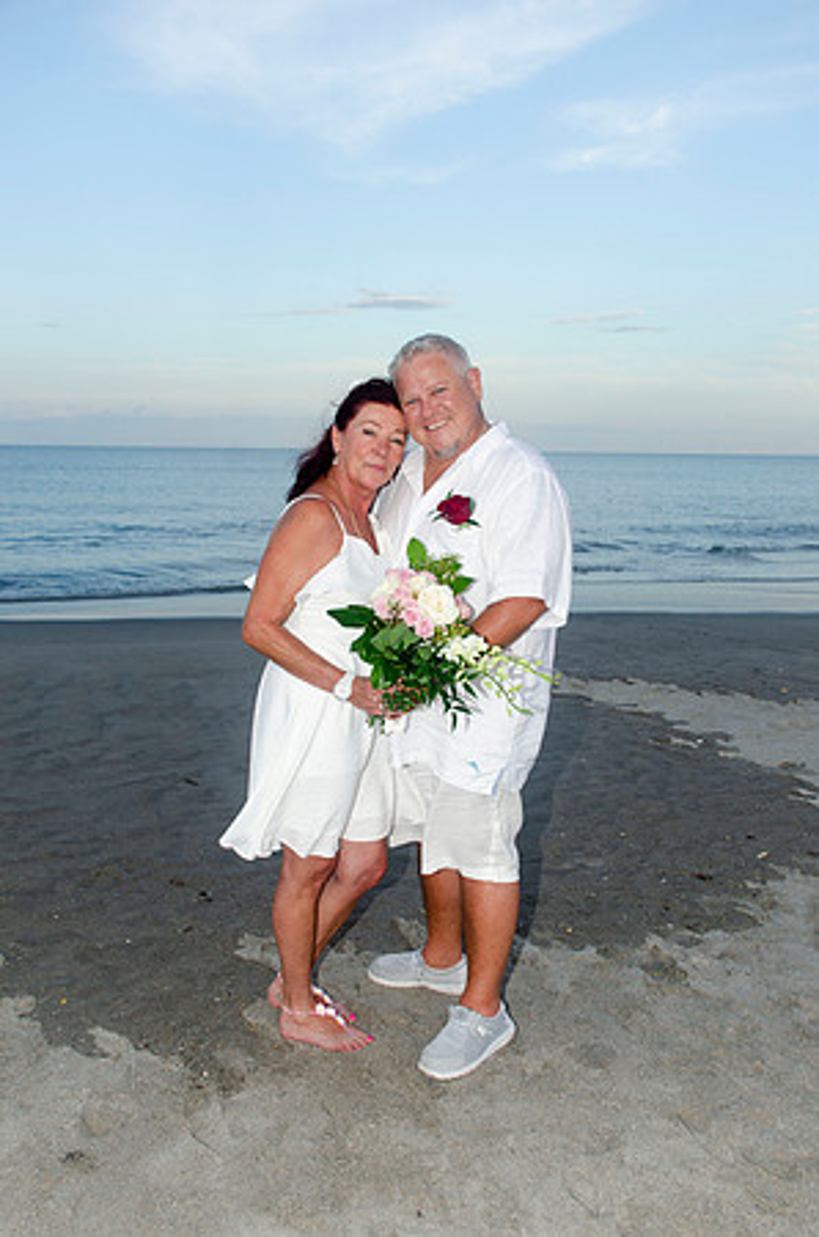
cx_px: 410
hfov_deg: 39.8
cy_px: 618
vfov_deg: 57.3
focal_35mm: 33
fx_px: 1131
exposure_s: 1/250
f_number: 6.3
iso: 200
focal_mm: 22
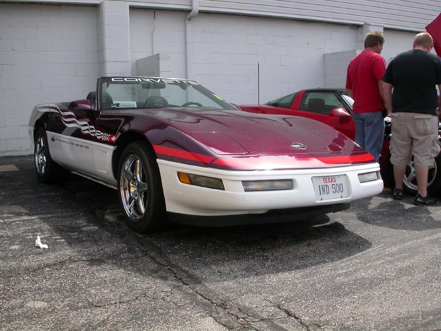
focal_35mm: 38
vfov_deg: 37.7
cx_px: 220
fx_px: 484
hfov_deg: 49.0
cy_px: 166
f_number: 6.7
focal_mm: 7.85
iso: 100
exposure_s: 1/271
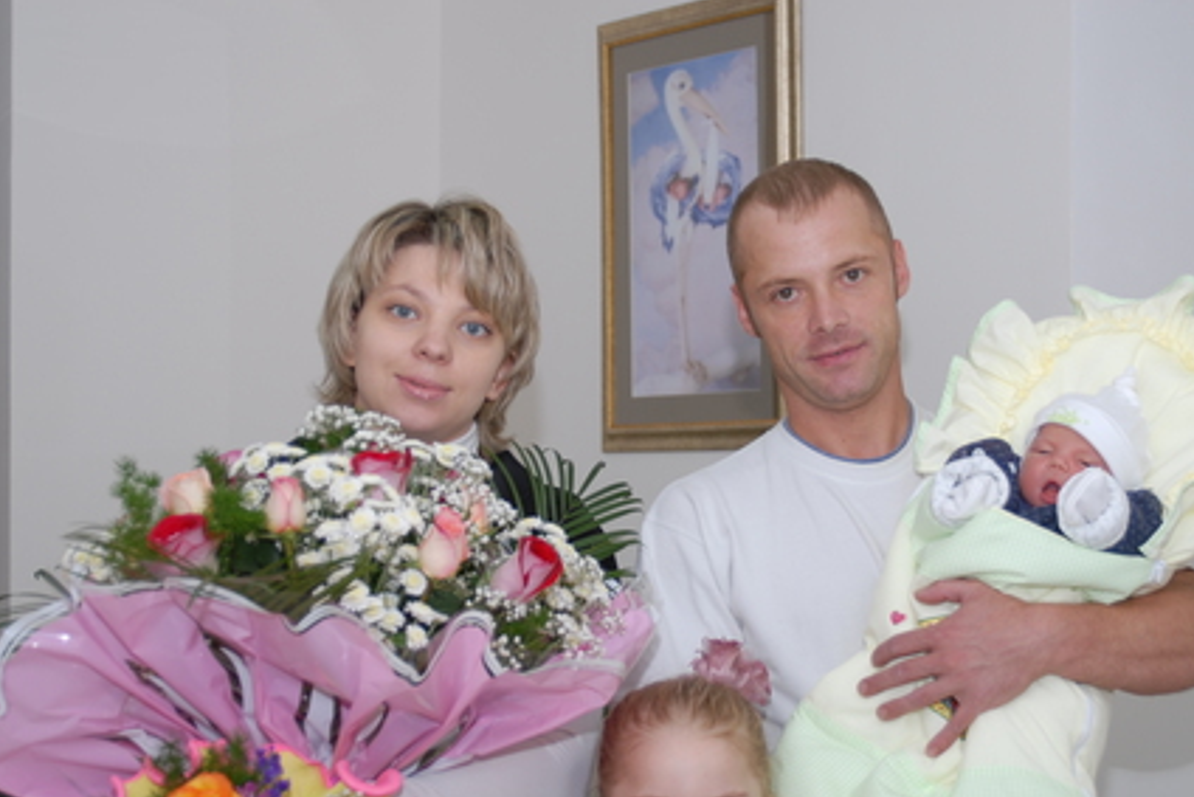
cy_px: 484
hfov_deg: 27.3
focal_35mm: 74
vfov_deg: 18.4
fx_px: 2455
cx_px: 729
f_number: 4
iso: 100
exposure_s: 1/60
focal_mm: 38
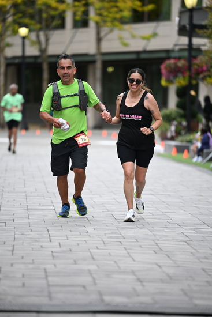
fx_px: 1765
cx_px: 106
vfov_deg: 10.3
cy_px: 158
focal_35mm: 200
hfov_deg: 6.9
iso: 1600
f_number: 2.8
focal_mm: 200
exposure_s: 1/5000
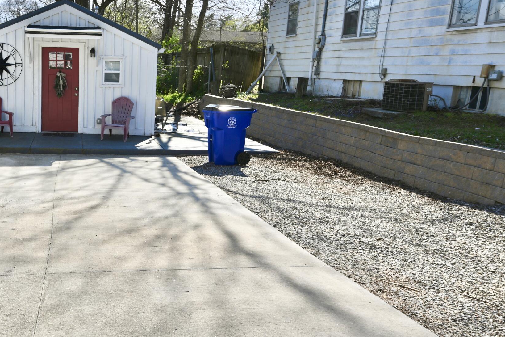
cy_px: 156
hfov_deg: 51.7
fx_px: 476
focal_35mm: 34
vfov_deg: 39.0
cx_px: 87
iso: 64
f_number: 11
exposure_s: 1/200
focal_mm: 18.5
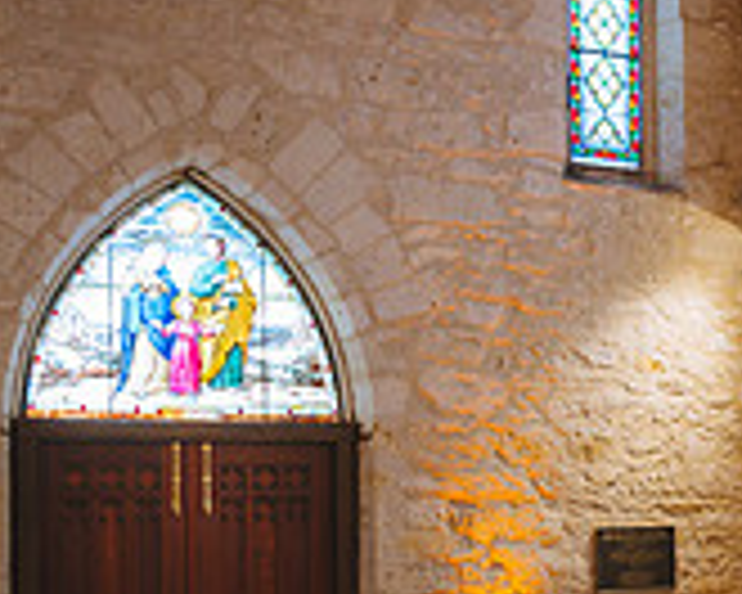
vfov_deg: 17.1
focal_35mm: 89
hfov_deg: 18.7
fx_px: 1954
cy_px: 490
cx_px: 1147
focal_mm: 27
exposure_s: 1/80
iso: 800
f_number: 2.8
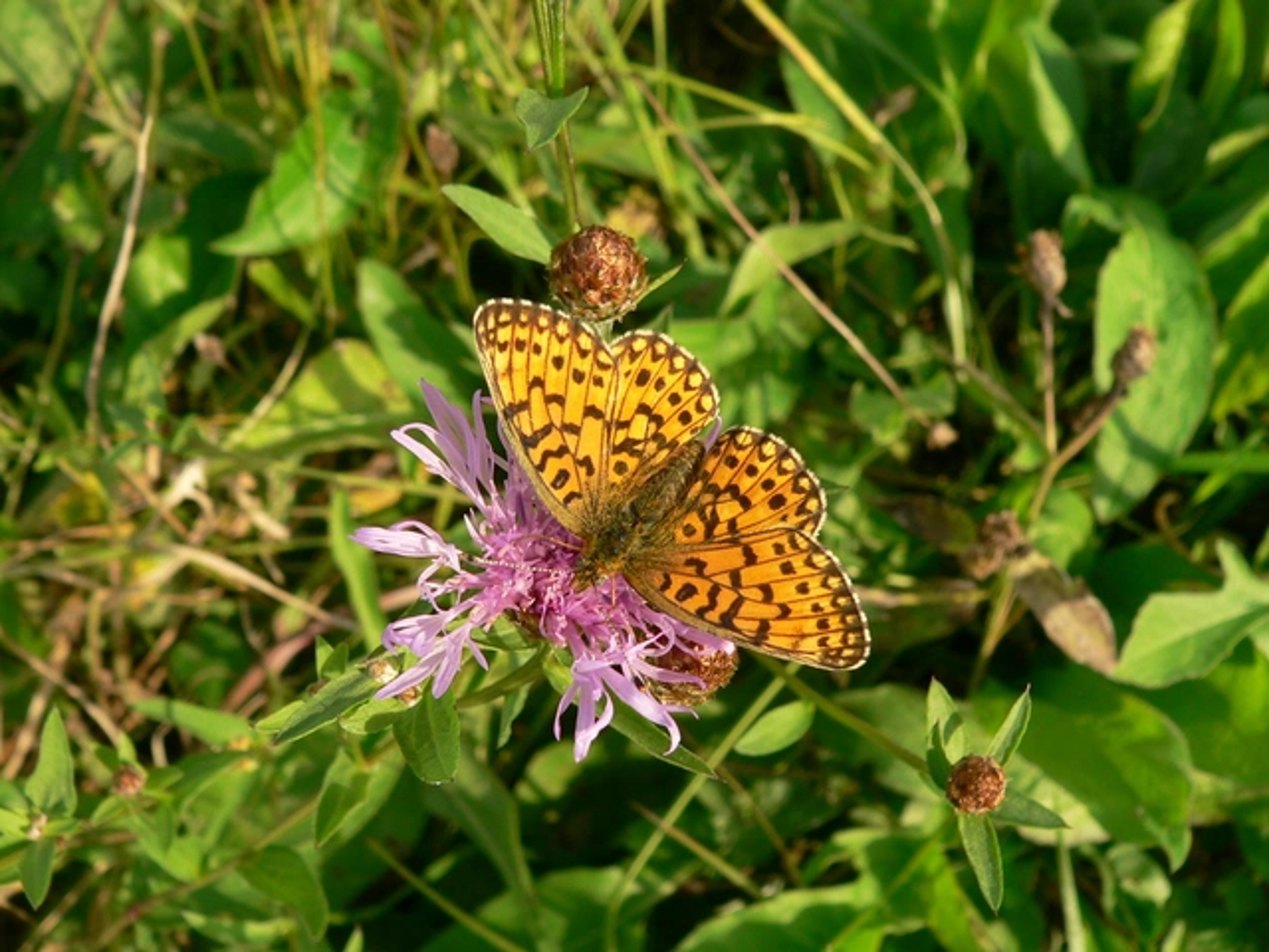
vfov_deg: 39.7
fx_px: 1320
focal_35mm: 36
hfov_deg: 51.4
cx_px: 634
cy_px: 476
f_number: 4
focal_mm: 6
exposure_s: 1/250
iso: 80
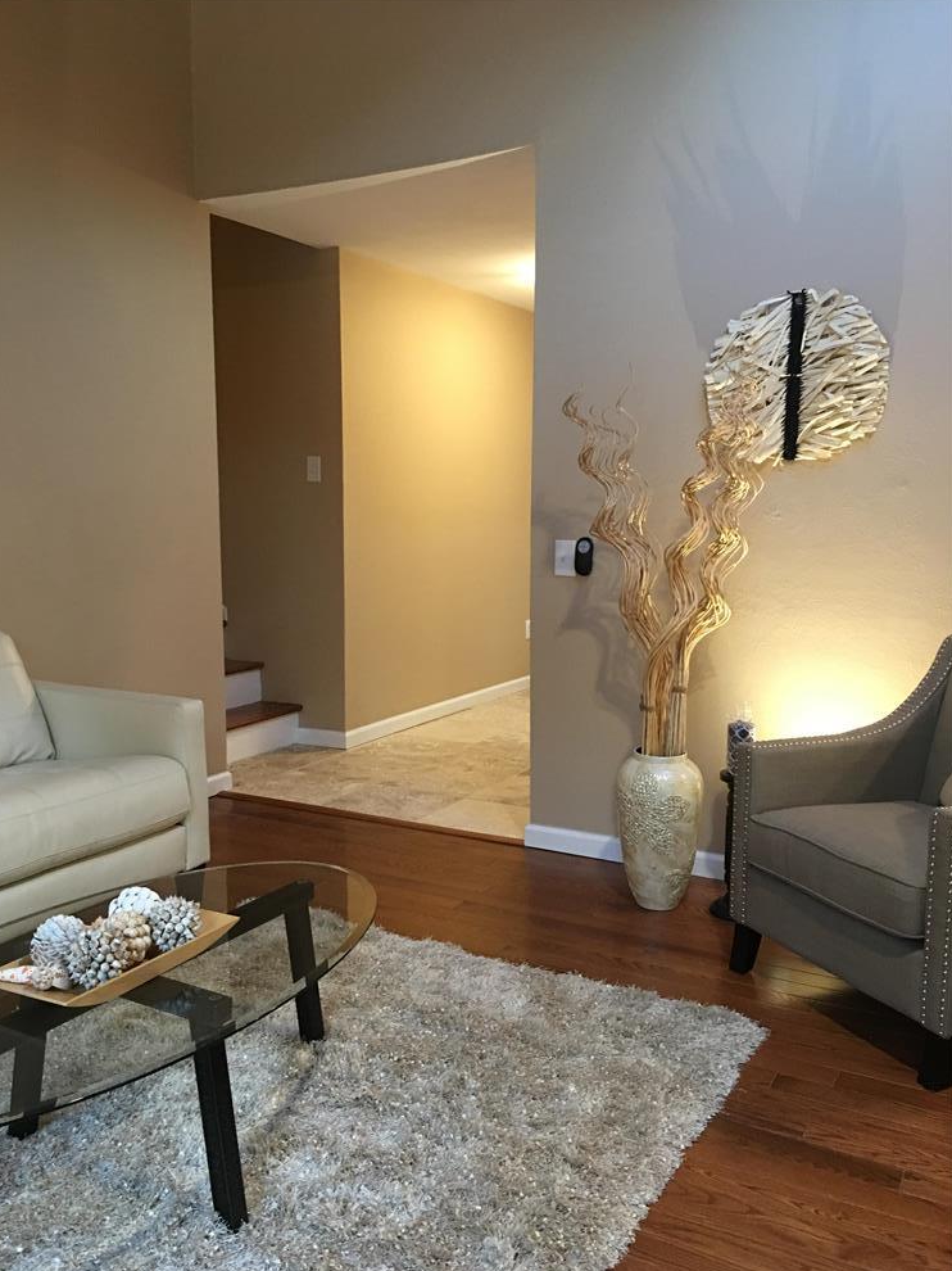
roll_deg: +0.2
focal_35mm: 30
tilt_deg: -7.1
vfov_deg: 60.0
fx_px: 1101
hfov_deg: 46.8
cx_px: 463
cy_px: 650
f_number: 2.2
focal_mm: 4.15
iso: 100
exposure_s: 1/15
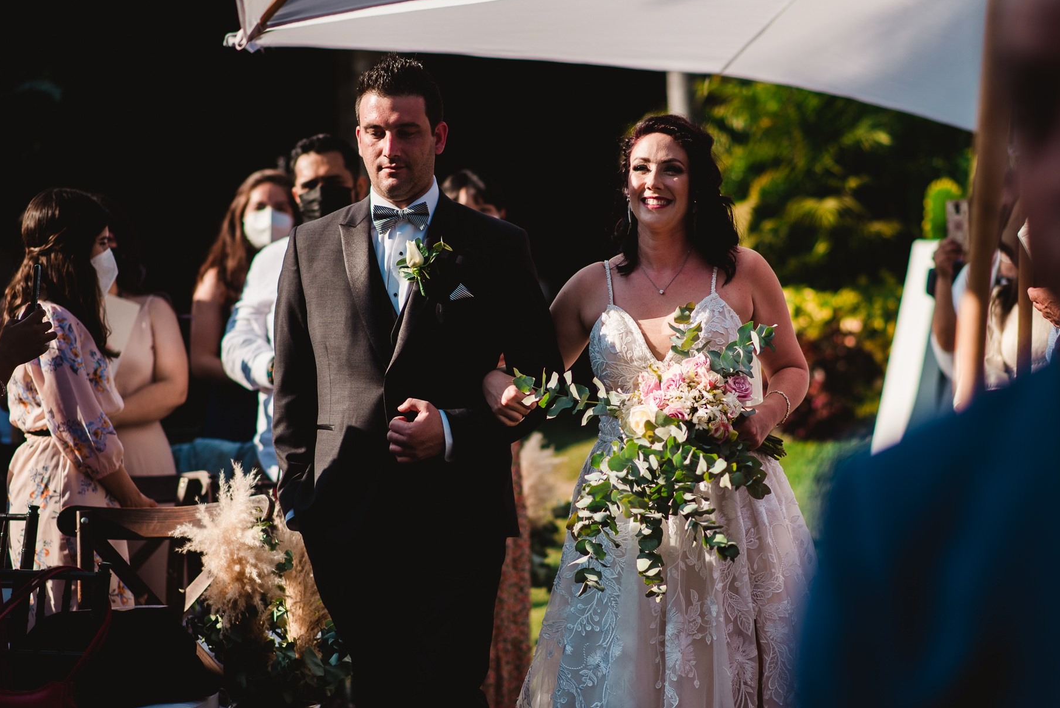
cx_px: 576
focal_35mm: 96
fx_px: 2827
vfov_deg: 14.3
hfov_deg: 21.2
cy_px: 378
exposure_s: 1/4000
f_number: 2.5
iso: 80
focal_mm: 85
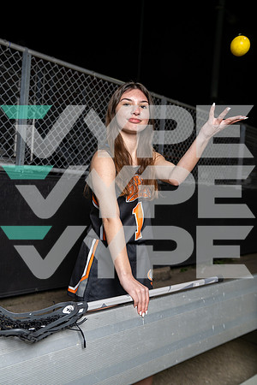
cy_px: 192
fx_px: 353
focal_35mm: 33
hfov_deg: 40.0
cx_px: 128
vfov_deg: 57.2
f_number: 4
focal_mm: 33
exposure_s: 1/250
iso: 125
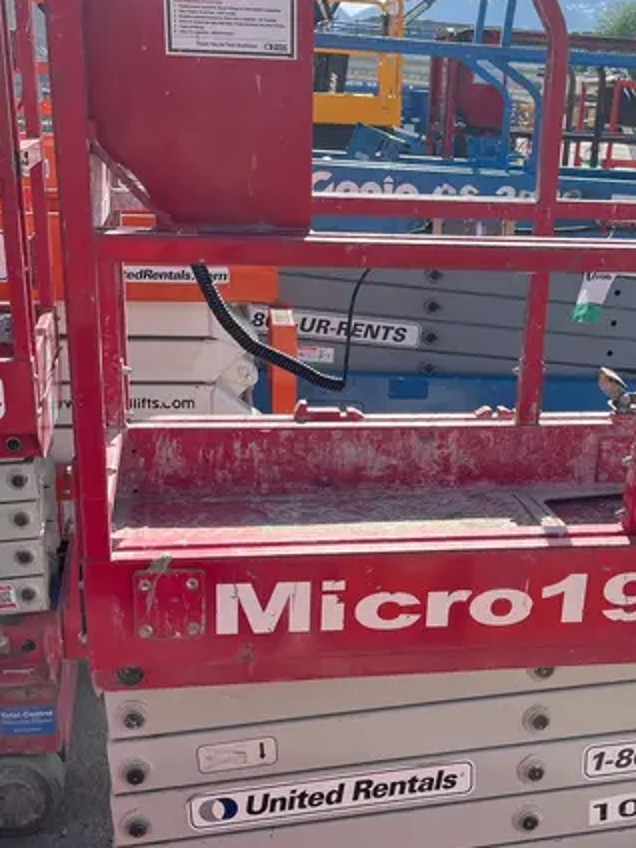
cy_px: 519
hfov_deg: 32.0
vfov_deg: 41.8
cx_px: 396
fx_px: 1102
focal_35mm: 45
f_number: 1.6
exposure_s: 1/1517
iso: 50
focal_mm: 5.1
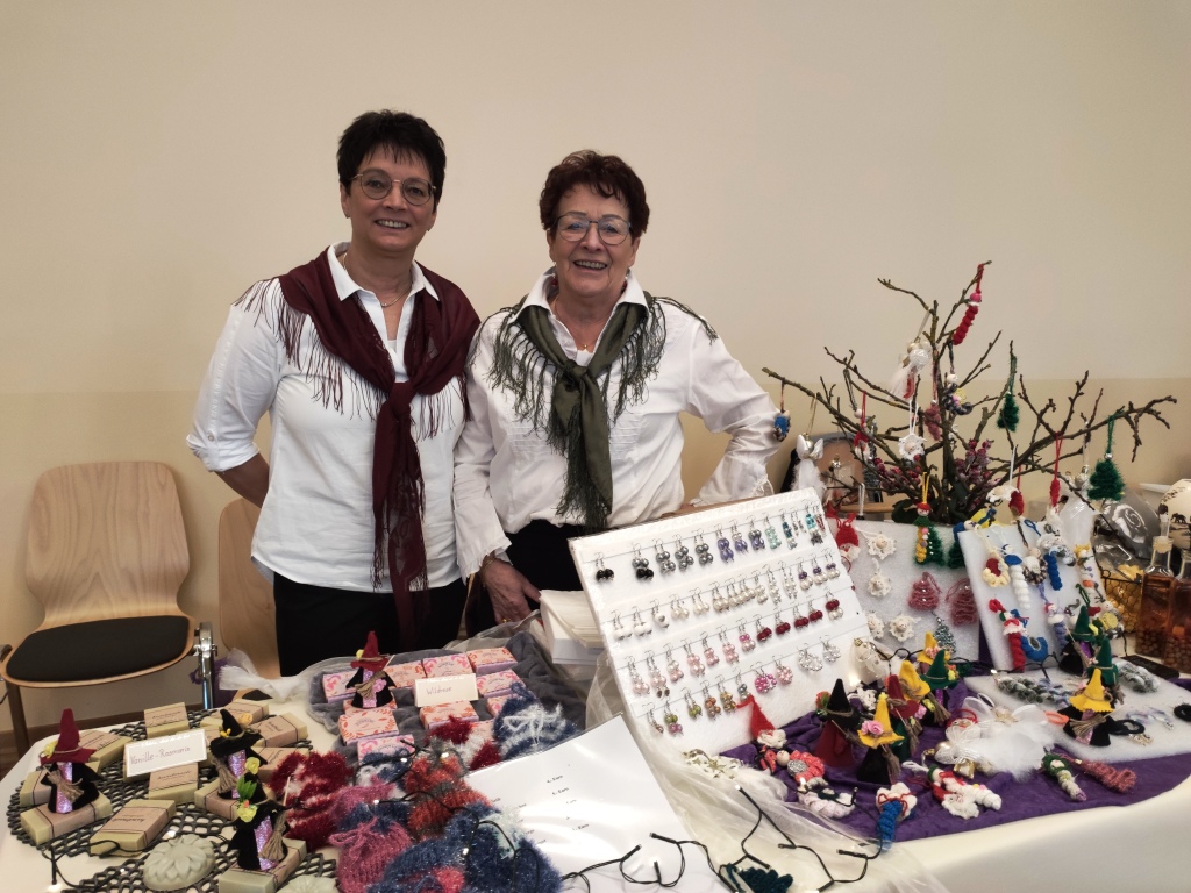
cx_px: 596
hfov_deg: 91.0
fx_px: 585
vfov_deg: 74.7
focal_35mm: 17
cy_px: 446
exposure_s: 1/50
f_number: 1.79
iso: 940
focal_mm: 4.74
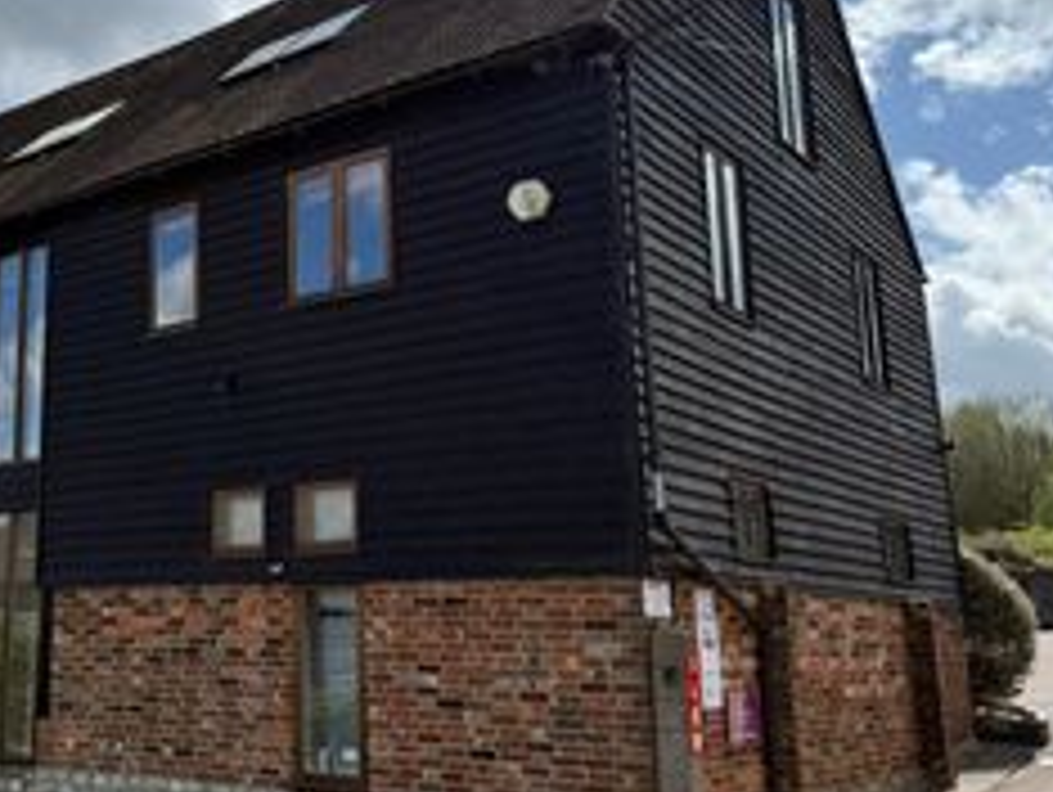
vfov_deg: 35.1
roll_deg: -0.7
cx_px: 207
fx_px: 1248
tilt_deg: +13.4
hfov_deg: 43.5
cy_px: 338
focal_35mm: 41
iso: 125
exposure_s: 1/8130
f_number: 1.78
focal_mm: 6.76
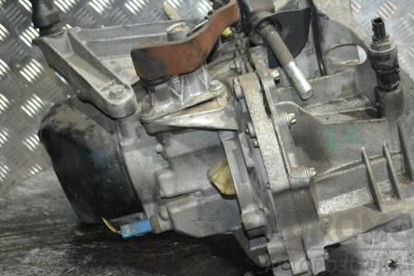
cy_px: 104
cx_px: 247
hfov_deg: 27.6
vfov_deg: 18.6
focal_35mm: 73
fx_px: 839
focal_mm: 36
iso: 3200
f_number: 5
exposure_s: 1/60
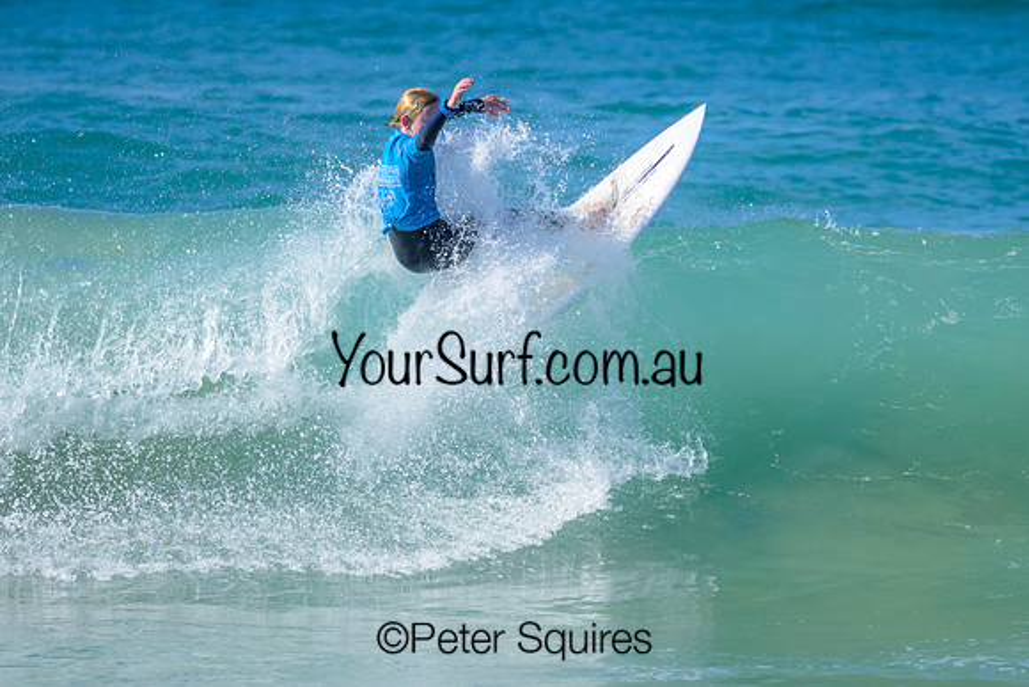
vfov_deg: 1.3
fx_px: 31402
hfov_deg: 1.9
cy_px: 380
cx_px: 549
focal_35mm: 1098
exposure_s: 1/2000
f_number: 6.3
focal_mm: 800
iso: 450
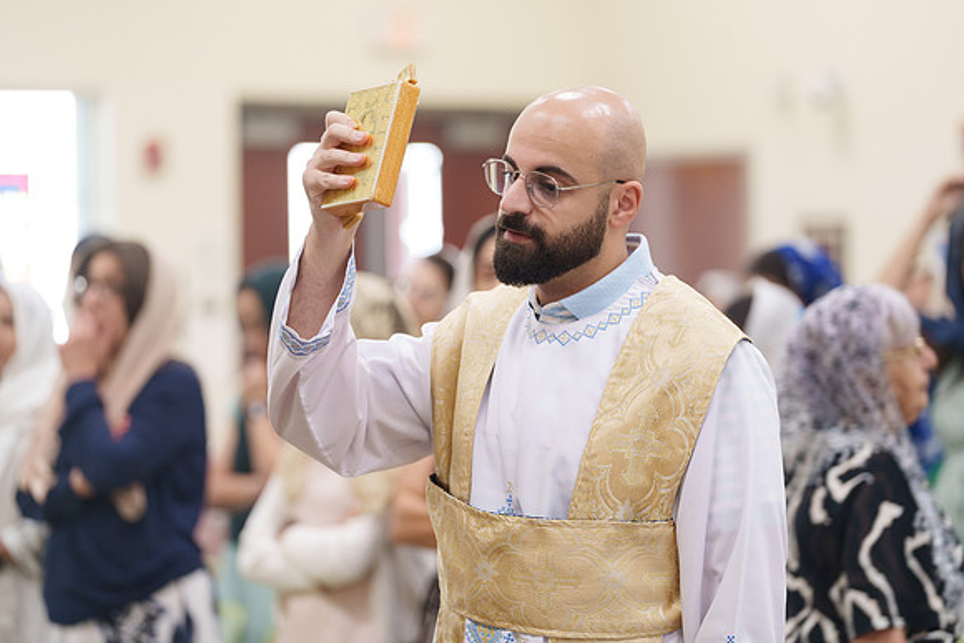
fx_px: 3910
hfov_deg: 14.1
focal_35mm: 146
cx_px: 482
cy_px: 322
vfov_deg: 9.4
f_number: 2.8
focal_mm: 146
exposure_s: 1/160
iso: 1600
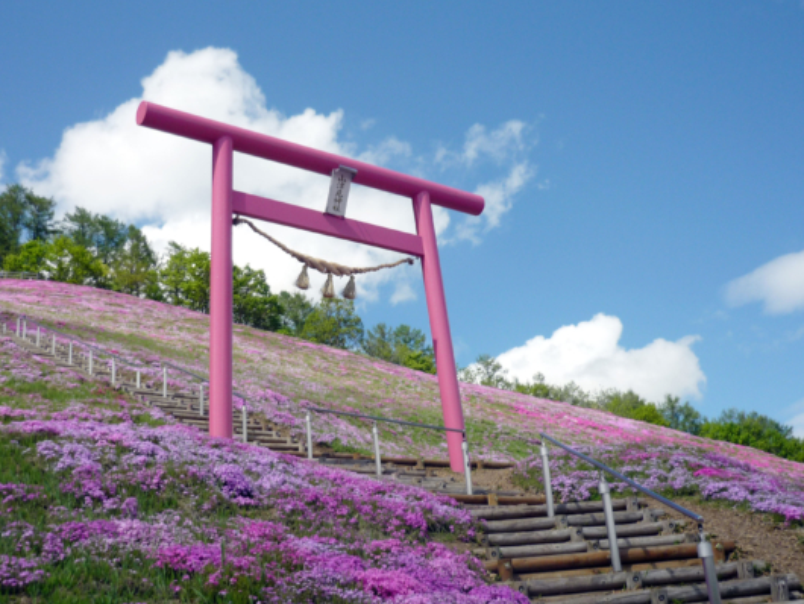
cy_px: 279
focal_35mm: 43
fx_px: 999
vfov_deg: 33.6
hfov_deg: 43.8
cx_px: 366
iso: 100
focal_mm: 6.3
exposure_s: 1/200
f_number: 8
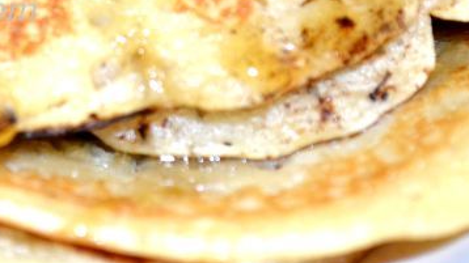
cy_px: -62
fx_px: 2401
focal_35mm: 193
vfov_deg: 6.2
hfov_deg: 11.0
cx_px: -31
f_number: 7.1
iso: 800
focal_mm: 55
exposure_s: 1/60
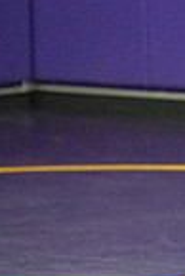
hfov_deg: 2.3
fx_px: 4614
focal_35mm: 600
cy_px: 273
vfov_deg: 3.4
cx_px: 547
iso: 6400
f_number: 4.5
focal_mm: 150
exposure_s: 1/640
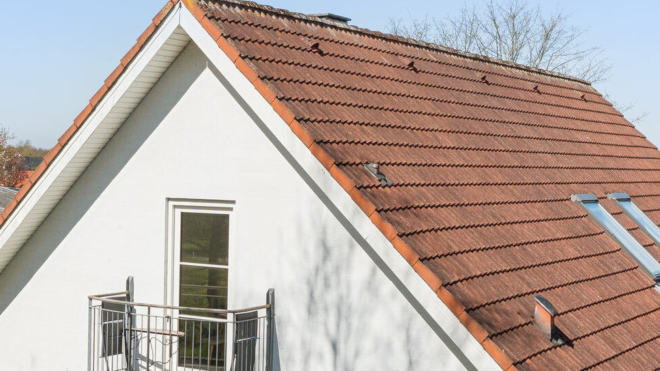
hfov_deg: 31.1
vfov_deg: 18.4
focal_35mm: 65
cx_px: 83
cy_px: 287
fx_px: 1138
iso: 400
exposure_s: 1/640
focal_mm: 20
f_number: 10
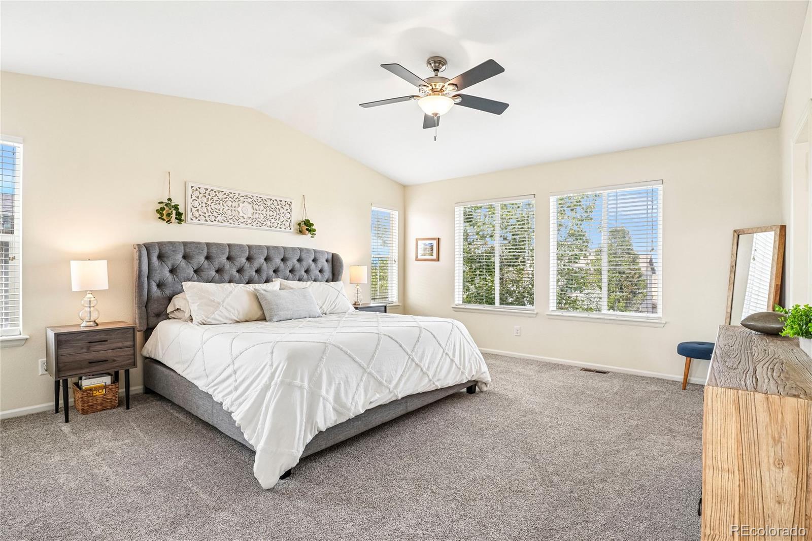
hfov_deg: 95.0
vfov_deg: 72.0
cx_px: 406
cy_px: 270
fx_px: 372
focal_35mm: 16
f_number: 8
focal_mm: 11
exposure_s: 1/30
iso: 160
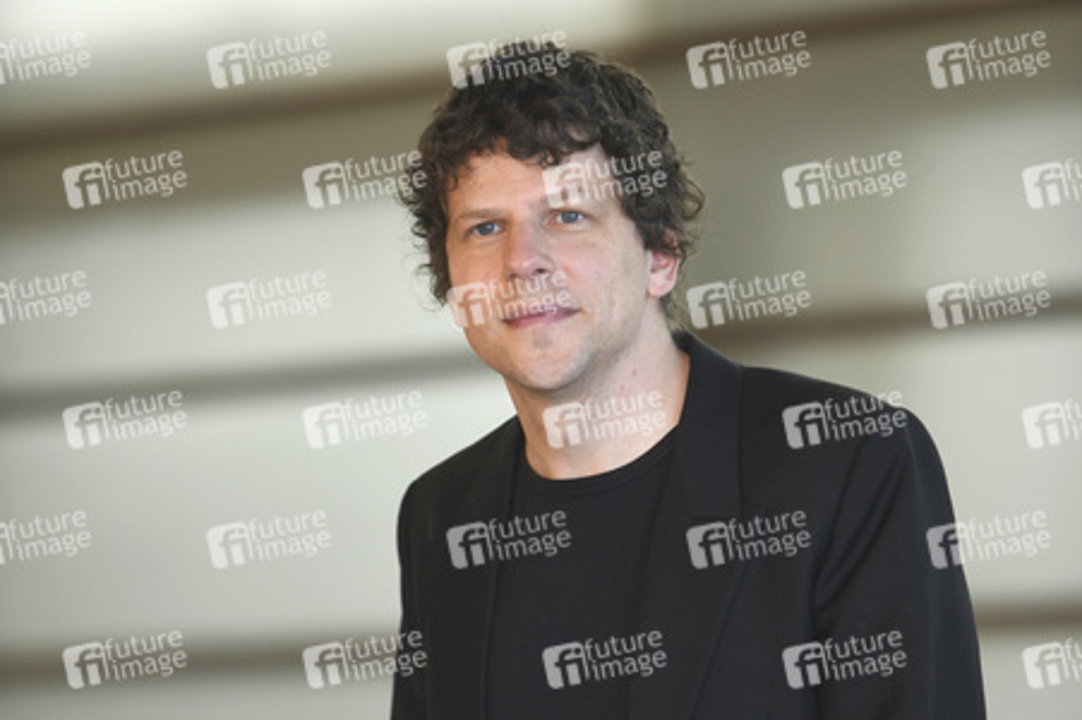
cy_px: 360
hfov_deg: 11.8
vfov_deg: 7.8
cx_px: 541
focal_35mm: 175
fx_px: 5256
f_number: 3.2
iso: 640
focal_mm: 175
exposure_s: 1/800
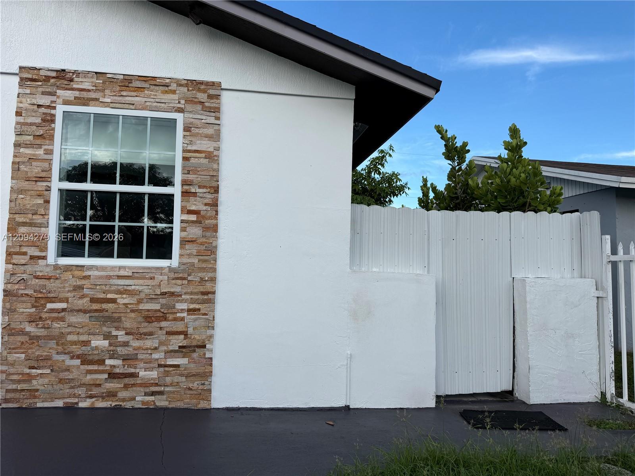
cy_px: 238
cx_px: 318
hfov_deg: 71.6
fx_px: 440
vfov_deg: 56.8
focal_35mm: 24
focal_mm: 6.76
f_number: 1.78
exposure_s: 1/2703
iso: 80
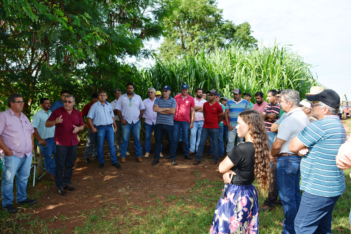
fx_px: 263
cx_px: 176
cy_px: 117
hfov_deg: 67.3
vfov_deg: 48.0
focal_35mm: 27
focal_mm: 18
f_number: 6.3
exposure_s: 1/200
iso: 100
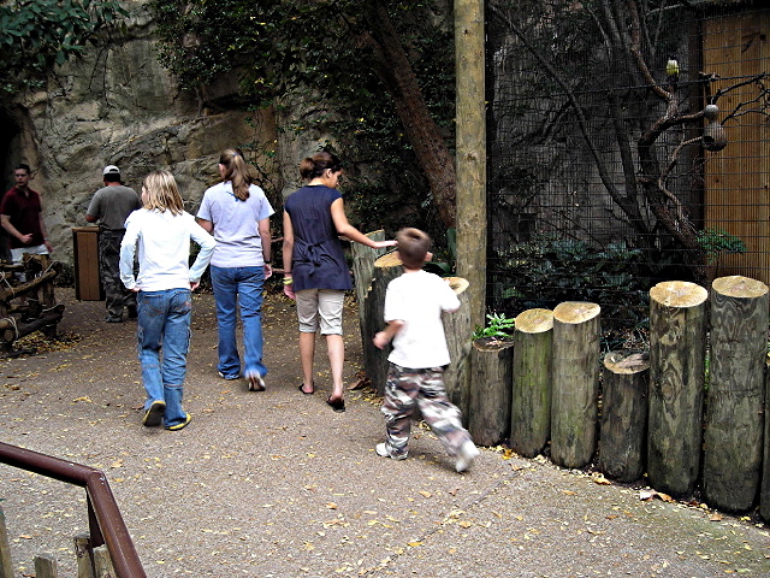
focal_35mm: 38
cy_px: 289
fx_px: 845
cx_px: 385
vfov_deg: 37.7
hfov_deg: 49.0
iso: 64
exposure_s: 1/30
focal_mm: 6.3
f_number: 3.2
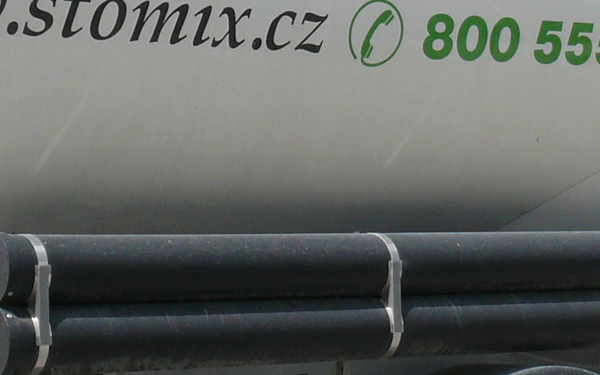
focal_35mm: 141
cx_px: 393
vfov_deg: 9.2
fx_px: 2306
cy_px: 13
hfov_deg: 14.8
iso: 100
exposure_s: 1/400
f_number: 8
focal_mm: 7.4
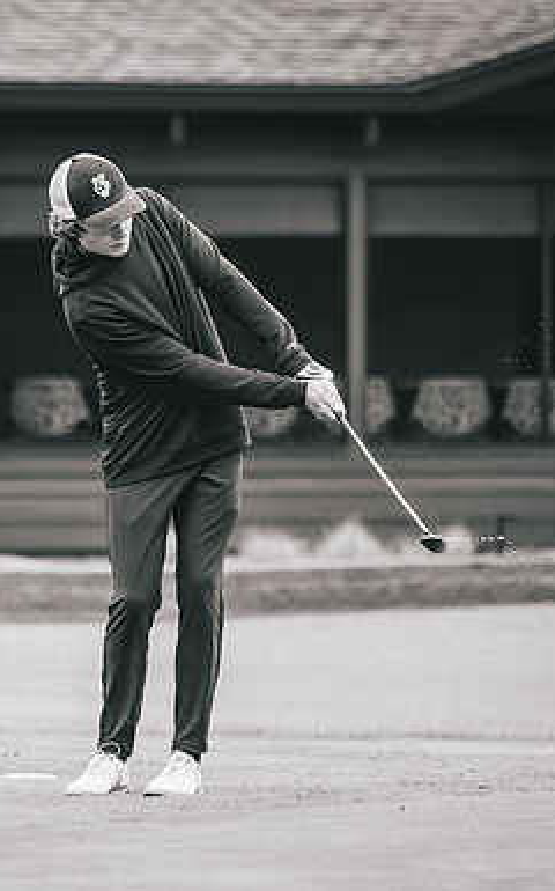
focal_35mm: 359
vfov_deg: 5.9
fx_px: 8704
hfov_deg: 3.7
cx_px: 113
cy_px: 446
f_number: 2.8
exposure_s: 1/2500
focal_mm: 150
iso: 800
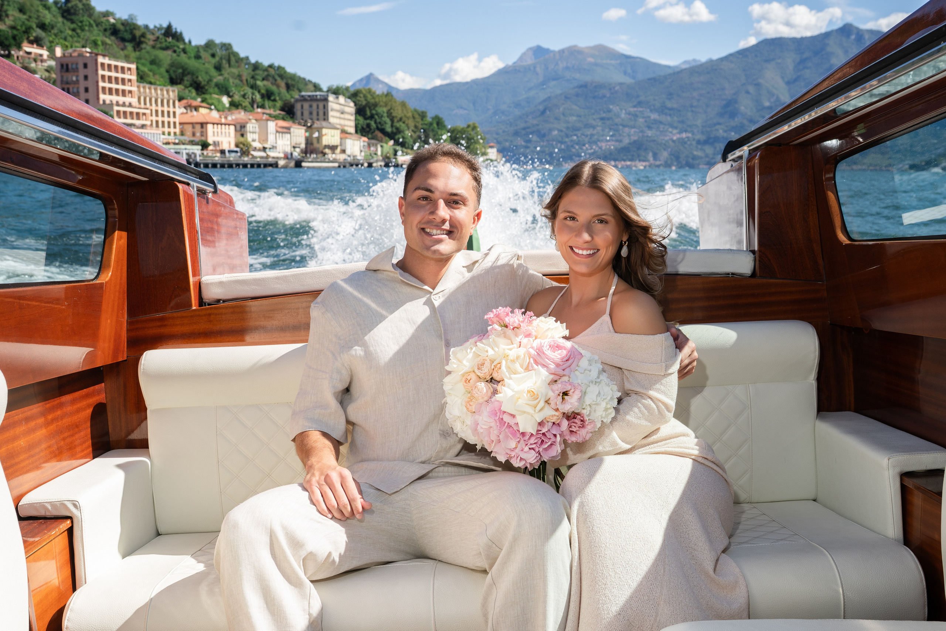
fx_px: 920
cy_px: 316
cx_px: 473
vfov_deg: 37.9
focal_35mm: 35
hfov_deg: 54.4
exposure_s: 1/250
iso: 100
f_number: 7.1
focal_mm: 35
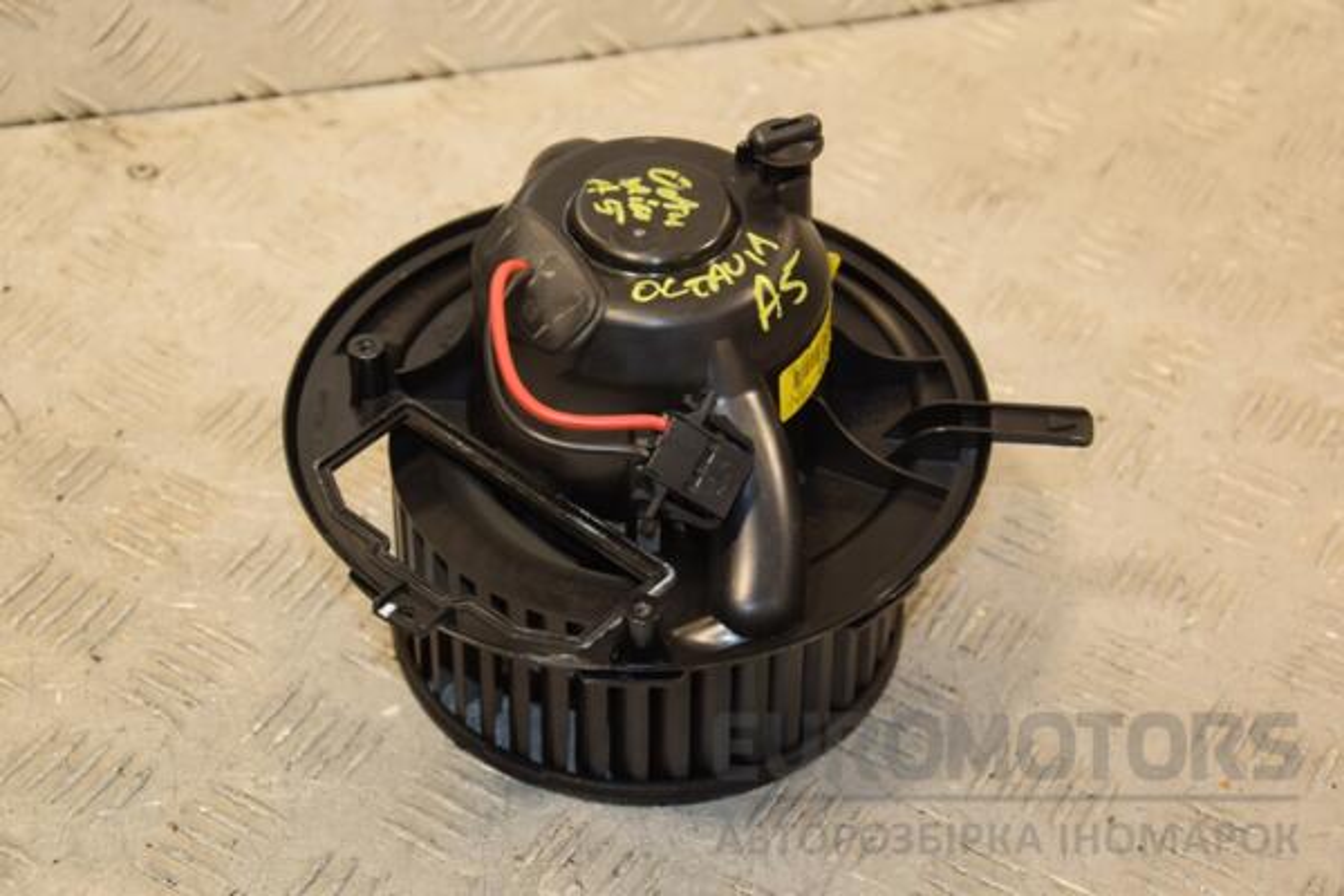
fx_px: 2800
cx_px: 672
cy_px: 448
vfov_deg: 18.2
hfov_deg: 27.0
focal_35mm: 75
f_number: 5
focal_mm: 50
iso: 800
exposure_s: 1/160
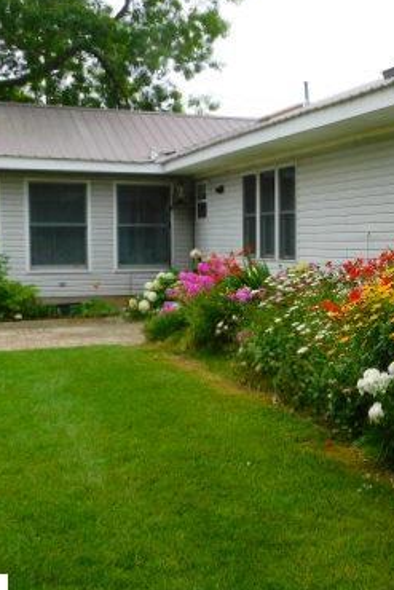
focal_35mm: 54
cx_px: 415
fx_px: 886
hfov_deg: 23.8
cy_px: 285
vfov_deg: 36.9
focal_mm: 5.3
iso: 125
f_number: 3.2
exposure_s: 1/800
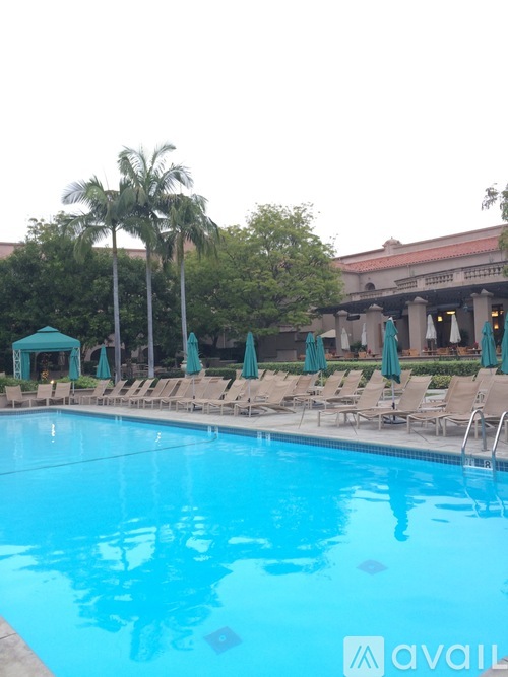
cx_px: 254
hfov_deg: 48.2
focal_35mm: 29
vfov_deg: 61.7
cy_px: 338
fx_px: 568
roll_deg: +3.5
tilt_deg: +2.0
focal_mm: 4.15
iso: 40
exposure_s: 1/60
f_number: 2.2
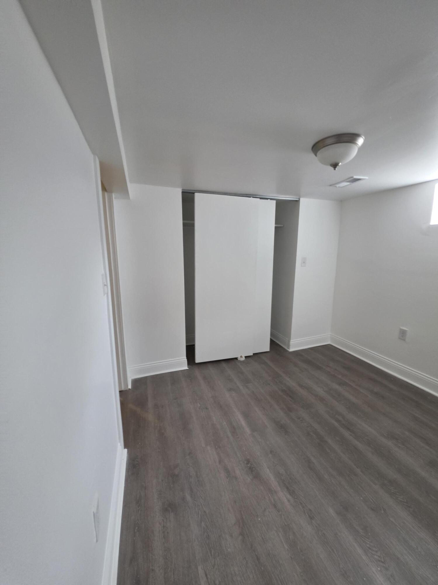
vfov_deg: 106.2
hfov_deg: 89.9
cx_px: 219
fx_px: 219
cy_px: 292
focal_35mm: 13
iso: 320
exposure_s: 1/60
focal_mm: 2.2
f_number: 1.9
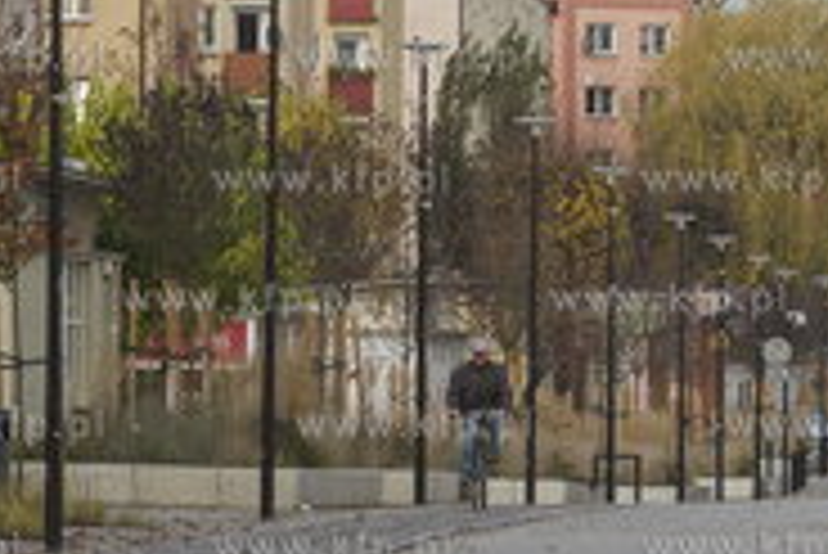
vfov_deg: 3.2
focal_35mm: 435
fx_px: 10013
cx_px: 572
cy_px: 119
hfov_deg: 4.7
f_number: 6.3
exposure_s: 1/640
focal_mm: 200
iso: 400
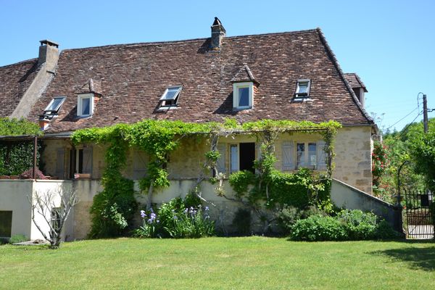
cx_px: 218
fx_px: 453
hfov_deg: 51.3
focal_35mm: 38
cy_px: 145
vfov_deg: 35.5
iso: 100
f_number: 7.1
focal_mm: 25
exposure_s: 1/200
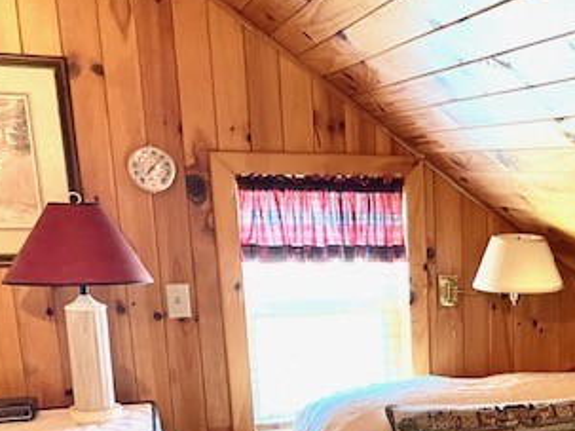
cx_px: 579
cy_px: 414
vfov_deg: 25.4
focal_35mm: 55
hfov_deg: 32.1
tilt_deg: -14.2
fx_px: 913
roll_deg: -1.0
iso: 500
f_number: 1.8
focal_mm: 4.25
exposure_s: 1/40
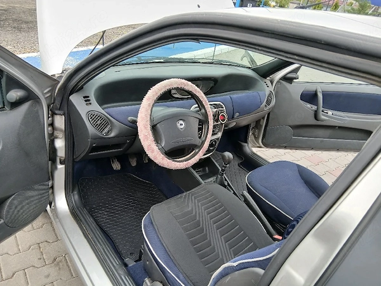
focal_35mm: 26
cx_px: 190
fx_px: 286
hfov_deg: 67.3
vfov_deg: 53.1
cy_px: 143
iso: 20
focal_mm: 3.98
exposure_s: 1/50.3
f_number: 1.8
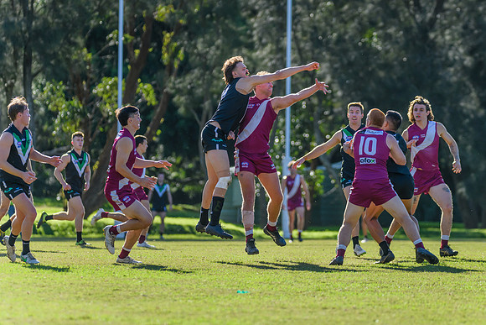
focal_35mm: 263
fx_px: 3548
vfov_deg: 5.2
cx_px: 286
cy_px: 137
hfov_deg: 7.8
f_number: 4
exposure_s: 1/2500
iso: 800
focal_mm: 220
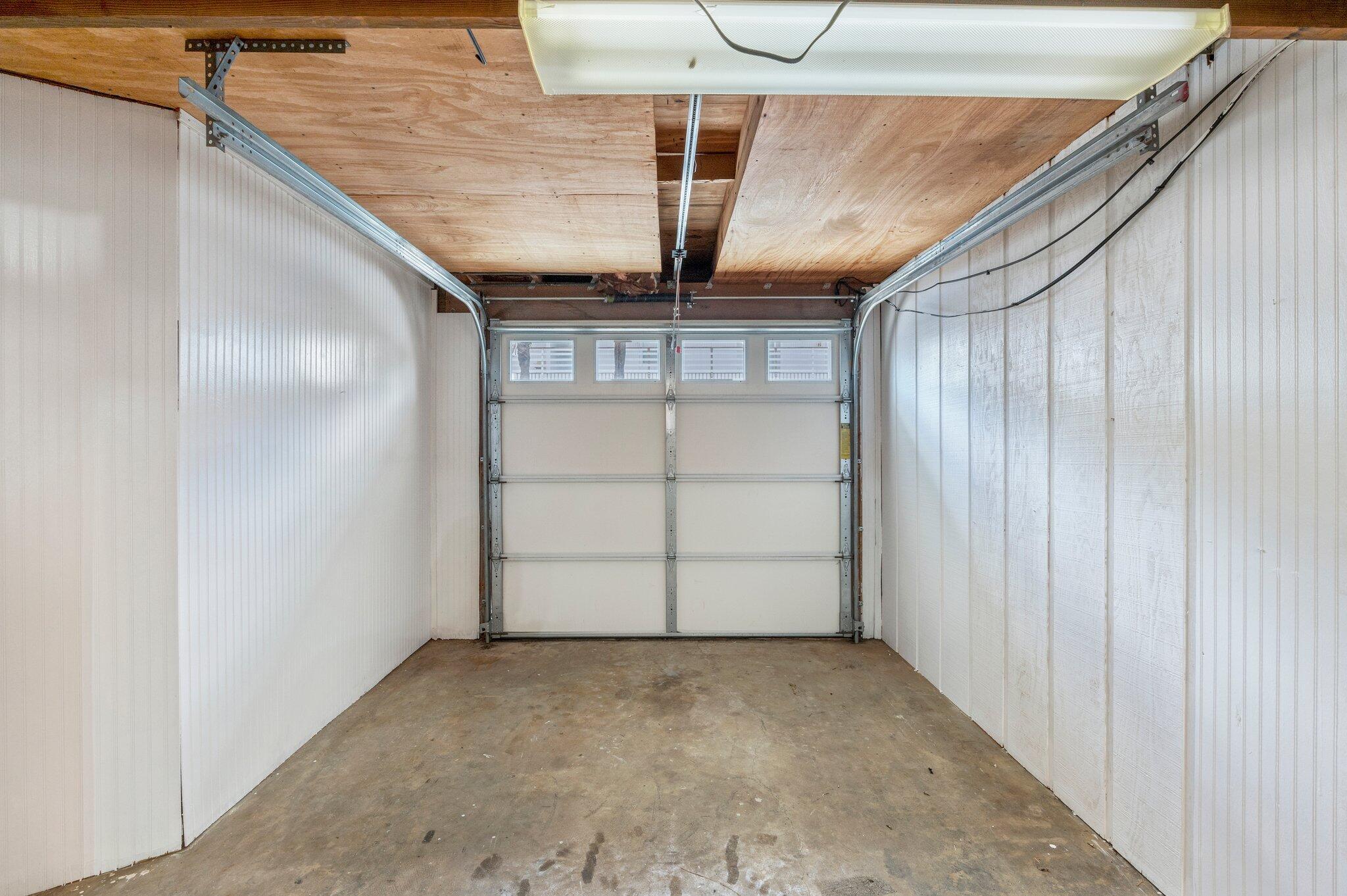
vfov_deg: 73.7
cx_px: 674
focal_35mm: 16
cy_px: 448
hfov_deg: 96.8
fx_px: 598
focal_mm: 16
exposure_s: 1/4
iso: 500
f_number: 9
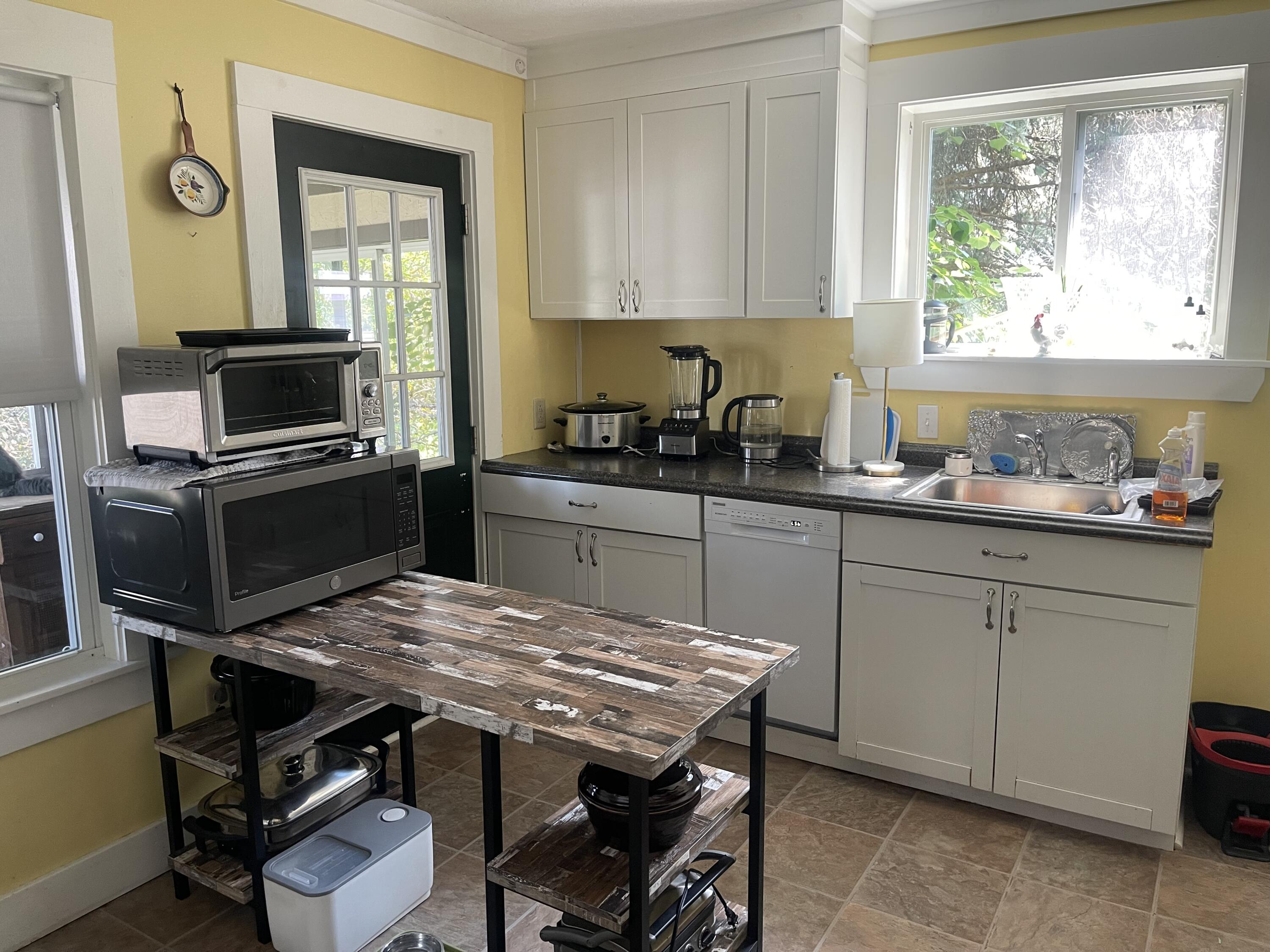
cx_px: 635
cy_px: 476
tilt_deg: -9.2
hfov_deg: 69.4
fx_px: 917
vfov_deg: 54.9
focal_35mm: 25
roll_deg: -0.3
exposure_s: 1/73
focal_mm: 5.1
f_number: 1.6
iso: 125
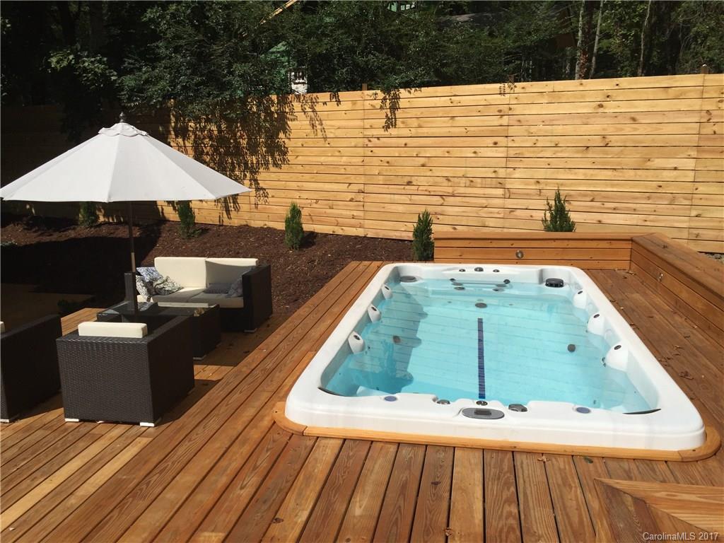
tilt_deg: -12.5
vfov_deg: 48.2
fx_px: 607
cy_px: 272
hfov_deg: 61.7
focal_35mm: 29
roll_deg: -0.1
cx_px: 362
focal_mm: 4.15
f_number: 2.2
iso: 32
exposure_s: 1/4950
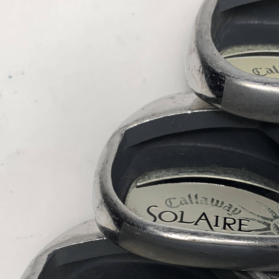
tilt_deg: -84.6
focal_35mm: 72
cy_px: 233
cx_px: 244
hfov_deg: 23.4
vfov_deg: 23.5
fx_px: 657
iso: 25
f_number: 1.8
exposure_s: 1/210
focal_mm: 4.25
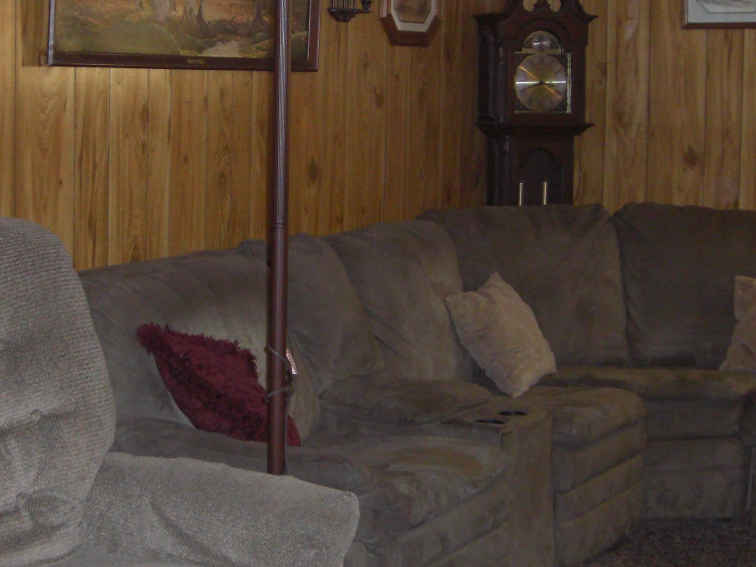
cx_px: 311
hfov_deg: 27.0
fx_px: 1573
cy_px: 249
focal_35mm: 72
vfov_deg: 20.4
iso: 200
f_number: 2.7
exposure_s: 1/60
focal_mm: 6.2
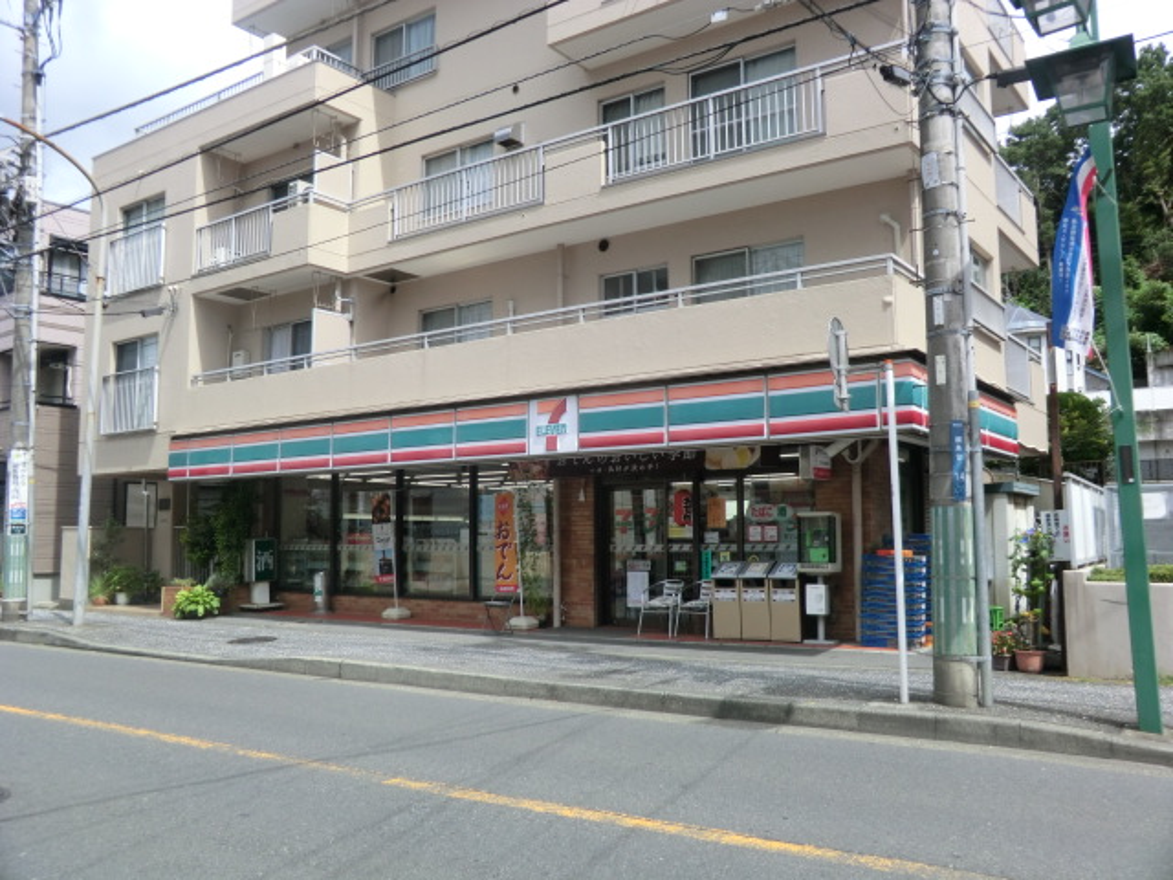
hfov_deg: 61.7
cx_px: 586
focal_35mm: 29
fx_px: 983
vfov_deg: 48.2
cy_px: 440
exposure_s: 1/500
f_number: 3.5
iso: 80
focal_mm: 5.2
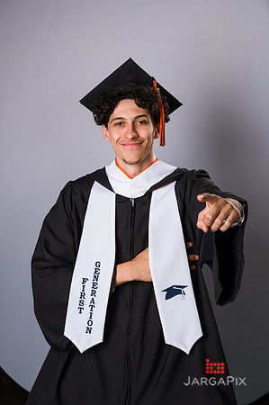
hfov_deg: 16.0
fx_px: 955
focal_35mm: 85
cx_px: 134
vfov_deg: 23.9
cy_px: 202
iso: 800
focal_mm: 85
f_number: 8
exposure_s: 1/200
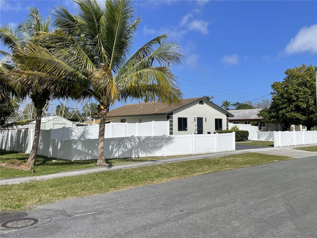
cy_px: 119
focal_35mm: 32
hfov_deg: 56.8
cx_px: 158
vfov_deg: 44.2
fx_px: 293
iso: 32
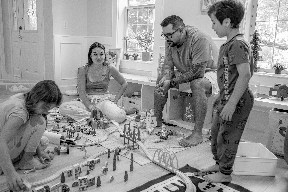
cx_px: 144
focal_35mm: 35
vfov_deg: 37.9
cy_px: 96
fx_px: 280
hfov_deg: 54.4
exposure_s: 1/100
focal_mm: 35
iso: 1600
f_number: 4
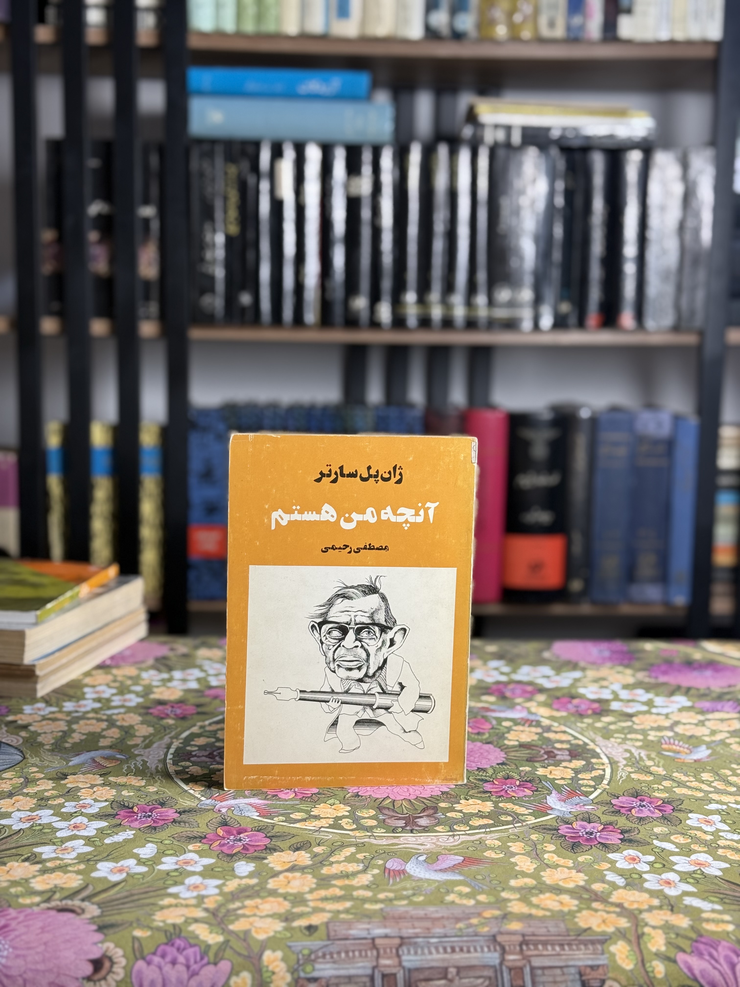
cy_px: 494
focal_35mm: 48
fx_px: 1368
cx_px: 370
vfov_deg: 39.7
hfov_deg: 30.3
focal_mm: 6.76
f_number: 1.78
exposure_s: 1/100
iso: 80
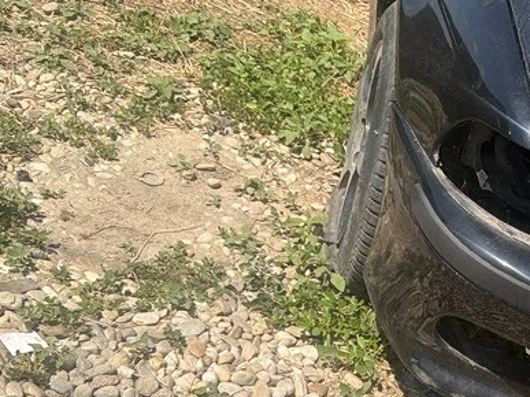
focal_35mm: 62
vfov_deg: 23.2
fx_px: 949
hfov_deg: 28.4
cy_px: 341
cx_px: 581
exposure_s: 1/4975
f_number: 1.78
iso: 80
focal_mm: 6.76
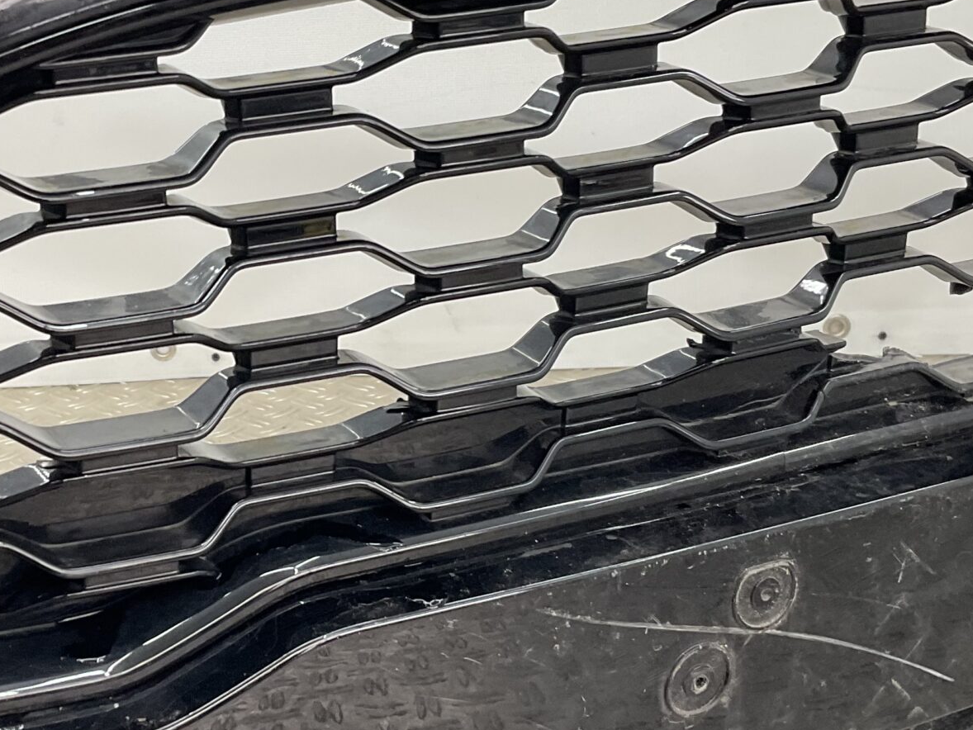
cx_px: 297
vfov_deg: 23.3
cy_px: 344
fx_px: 1771
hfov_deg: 30.4
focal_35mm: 63
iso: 64
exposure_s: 1/120
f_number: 1.8
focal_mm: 3
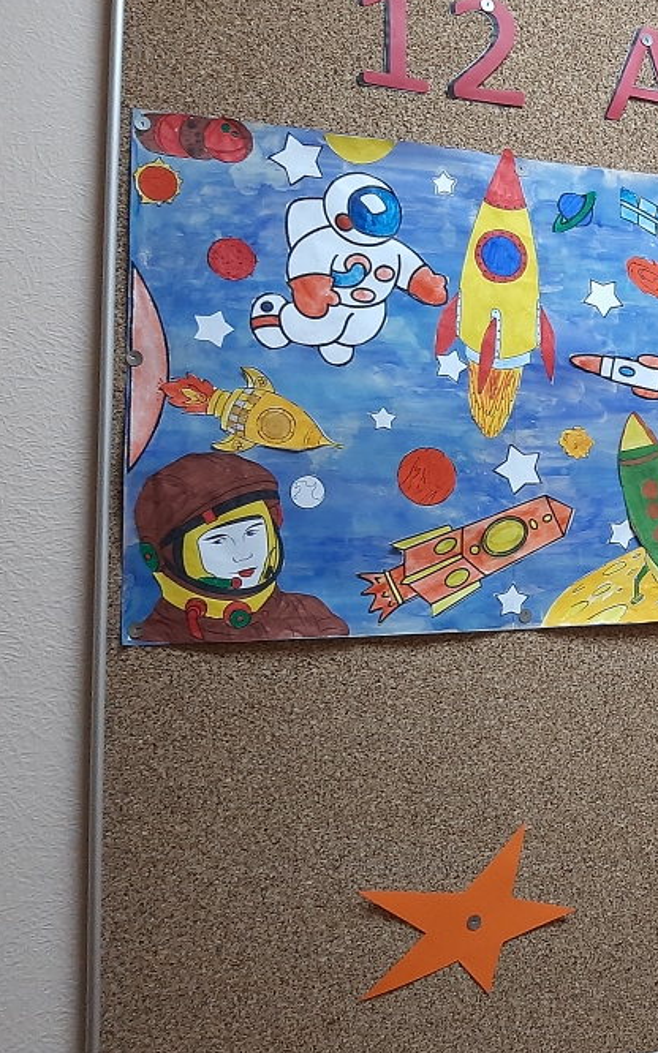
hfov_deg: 27.2
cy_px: 498
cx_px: 734
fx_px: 1234
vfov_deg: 46.2
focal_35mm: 43
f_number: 1.7
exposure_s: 1/50
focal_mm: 3.93
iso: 200
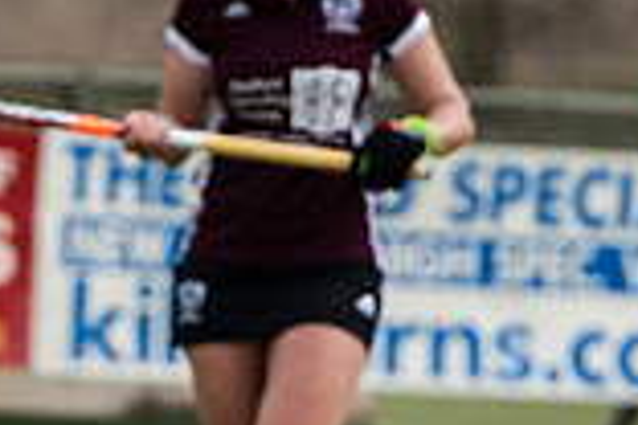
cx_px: -328
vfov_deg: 1.0
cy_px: 458
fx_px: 24543
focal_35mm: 1385
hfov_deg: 1.5
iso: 160
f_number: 3.2
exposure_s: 1/1250
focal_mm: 200
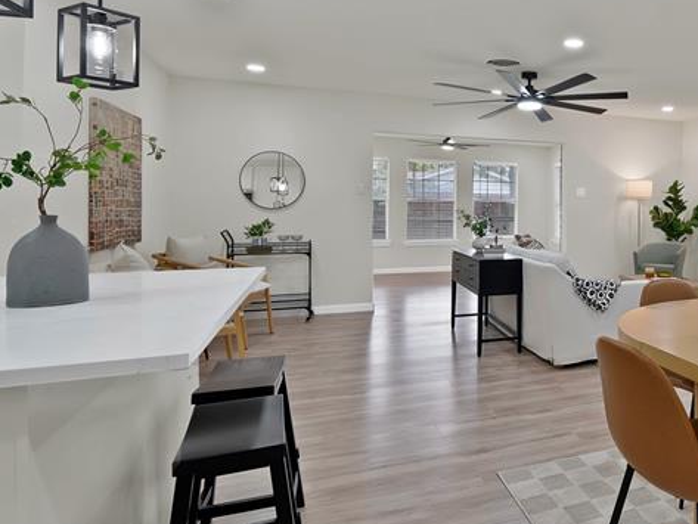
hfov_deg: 60.8
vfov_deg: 54.4
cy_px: 201
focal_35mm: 25
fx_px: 504
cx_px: 602
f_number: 9
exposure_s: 1/3
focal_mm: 12
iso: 640
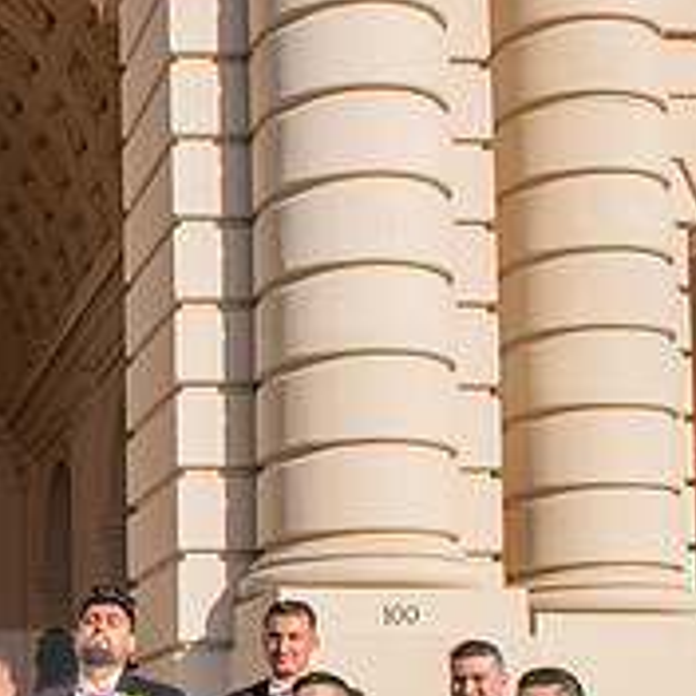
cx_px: -210
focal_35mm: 74
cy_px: 780
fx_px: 1683
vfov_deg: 22.0
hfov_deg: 21.2
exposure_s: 1/200
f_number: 10
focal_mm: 24
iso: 100
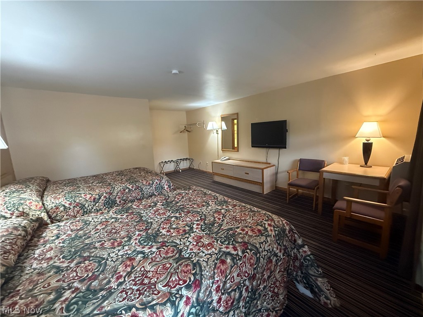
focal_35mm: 14
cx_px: 212
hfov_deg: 102.1
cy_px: 158
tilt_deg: -8.0
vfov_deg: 85.7
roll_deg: +2.8
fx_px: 171
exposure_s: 1/60
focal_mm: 2.22
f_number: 2.2
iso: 800
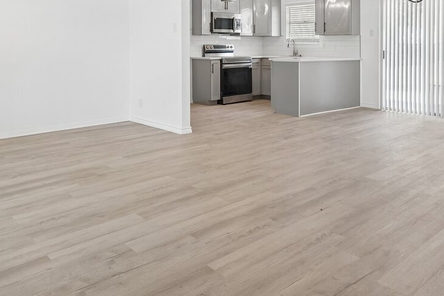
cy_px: 34
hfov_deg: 56.7
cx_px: 268
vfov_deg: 37.6
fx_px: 407
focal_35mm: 33
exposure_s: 1/40
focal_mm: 15
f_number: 8
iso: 500
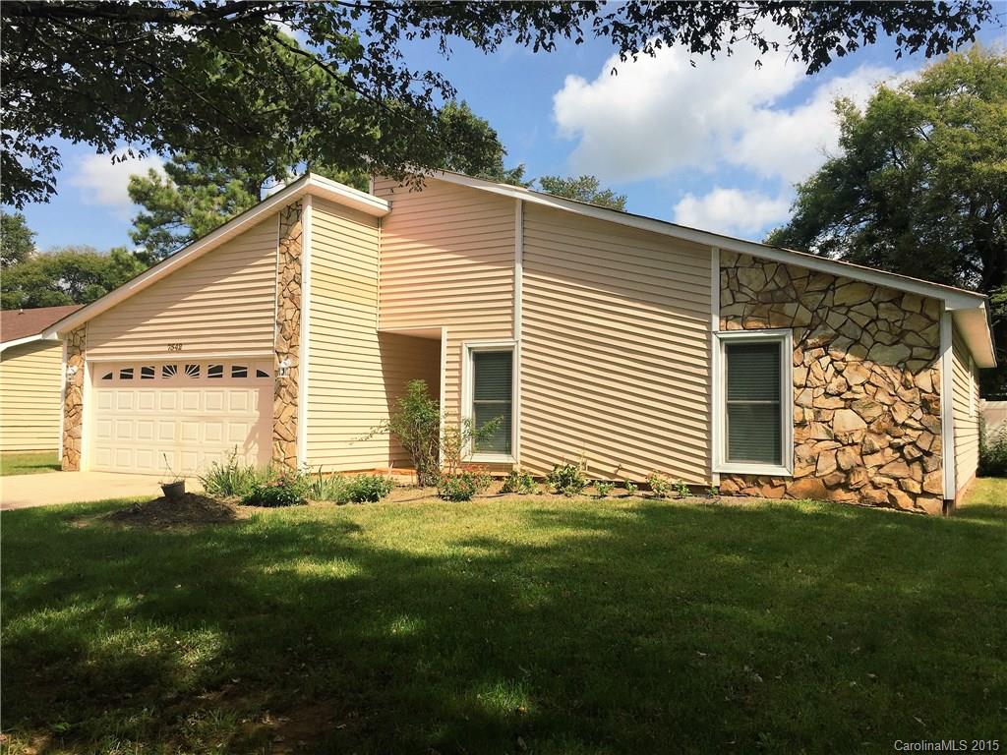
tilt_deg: +3.5
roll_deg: -1.8
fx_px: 844
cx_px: 504
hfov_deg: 61.7
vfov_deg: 48.2
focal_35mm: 29
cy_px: 378
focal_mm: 4.15
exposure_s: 1/2326
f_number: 2.2
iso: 32
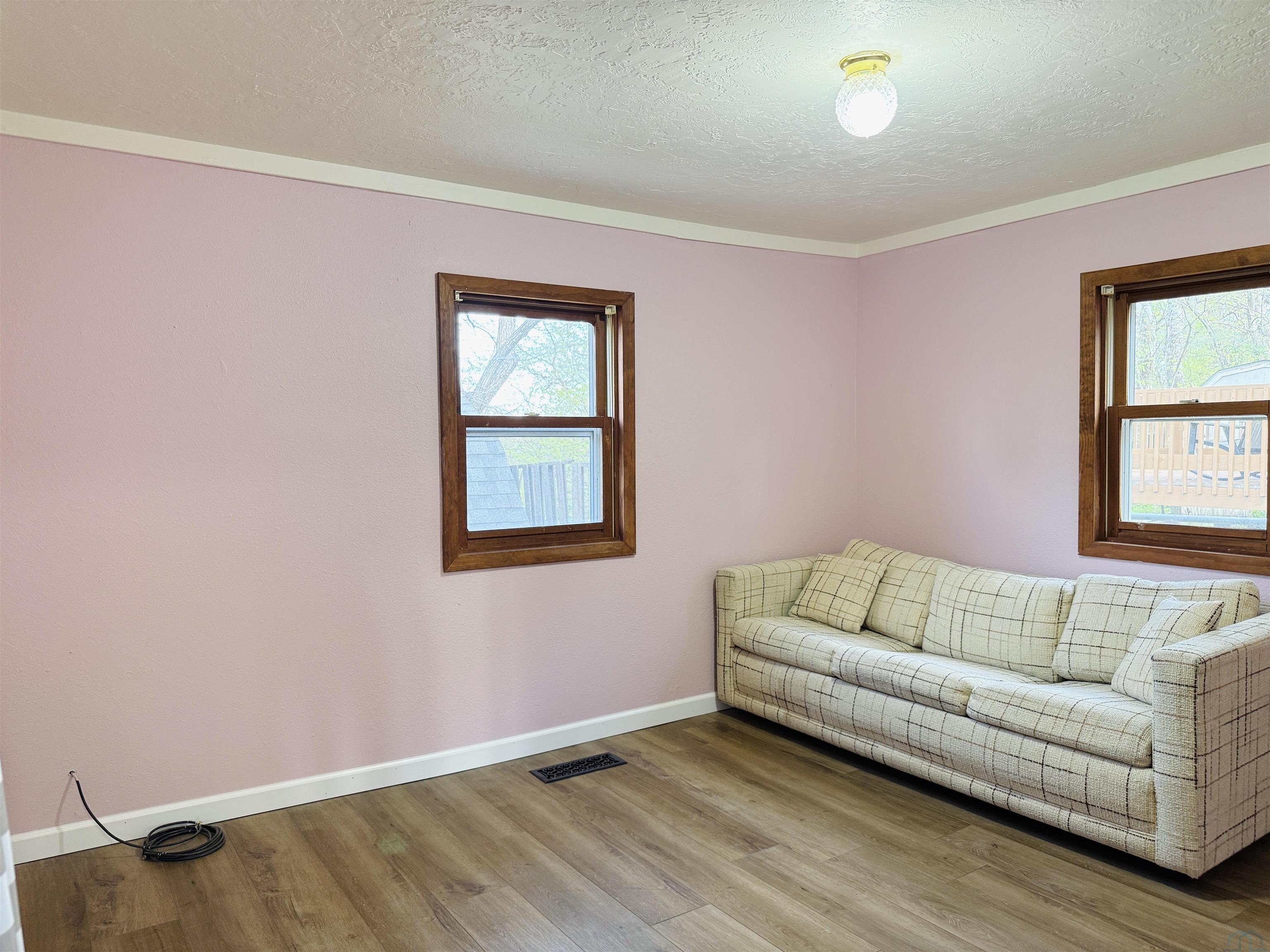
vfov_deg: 56.8
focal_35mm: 24
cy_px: 476
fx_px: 881
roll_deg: +0.0
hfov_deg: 71.6
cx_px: 635
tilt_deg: -2.6
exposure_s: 1/60
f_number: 1.78
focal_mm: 6.76
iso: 250
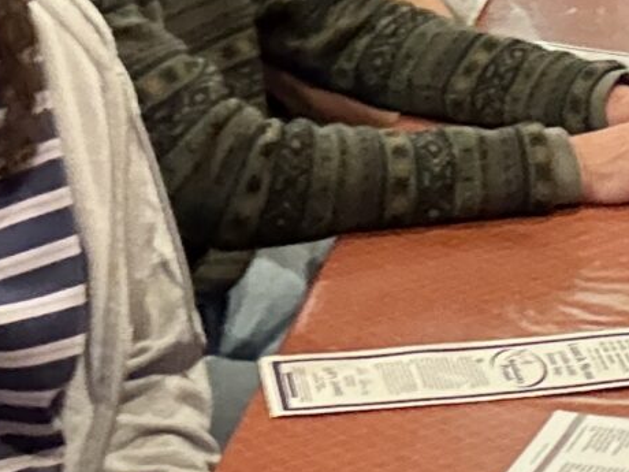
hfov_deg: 14.6
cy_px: 312
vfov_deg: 11.6
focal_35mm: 128
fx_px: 2326
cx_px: 882
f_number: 1.9
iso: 640
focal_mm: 2.69
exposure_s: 1/27
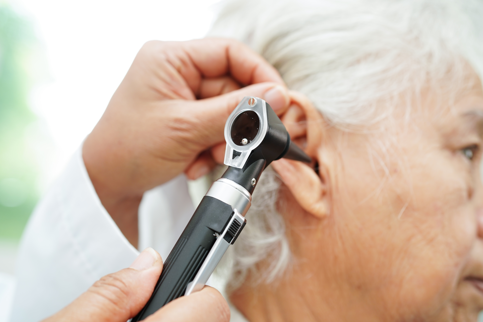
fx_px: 671
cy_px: 161
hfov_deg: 39.6
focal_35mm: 50
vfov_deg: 27.0
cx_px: 242
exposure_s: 1/100
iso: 320
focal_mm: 50
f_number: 2.8
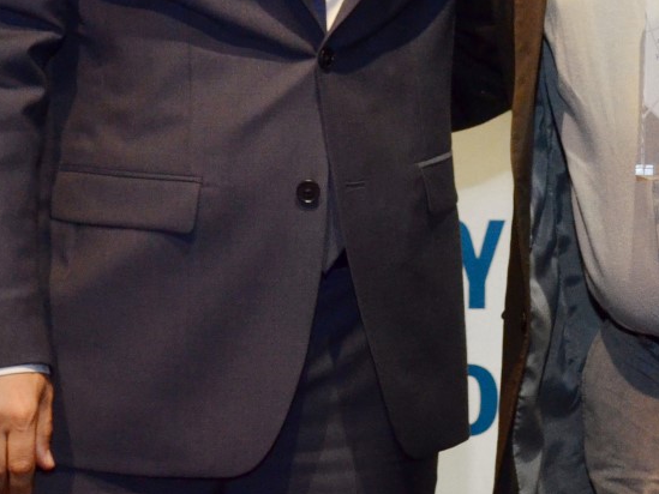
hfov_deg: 11.5
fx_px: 3256
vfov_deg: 8.6
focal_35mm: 171
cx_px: 644
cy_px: -25
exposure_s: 1/125
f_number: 5.3
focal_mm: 40
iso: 1600
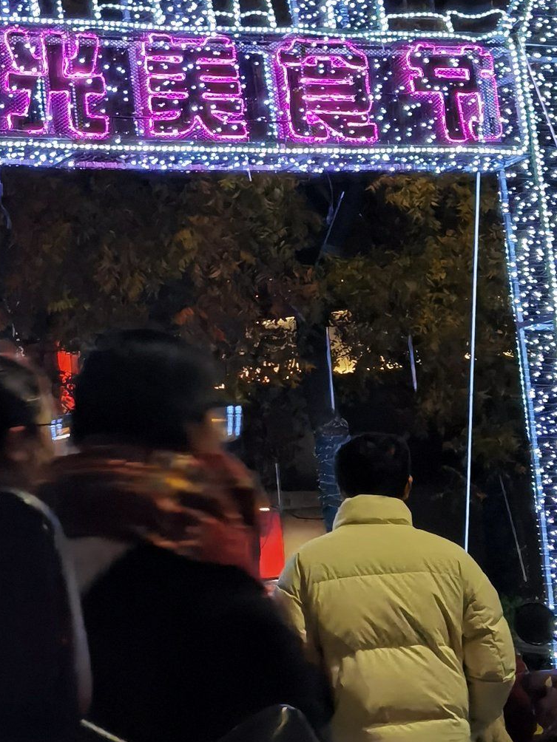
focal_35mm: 136
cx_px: -103
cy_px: 17
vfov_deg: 14.3
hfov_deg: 10.7
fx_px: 2918
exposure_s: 1/50
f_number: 1.9
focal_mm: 6.71
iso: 200
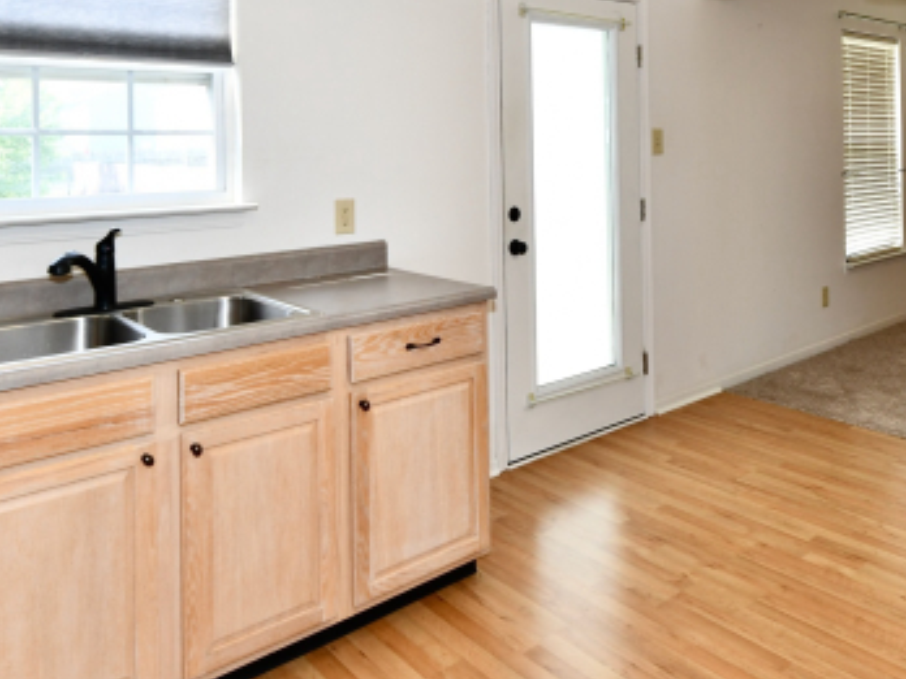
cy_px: 164
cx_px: 466
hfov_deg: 61.6
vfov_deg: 46.4
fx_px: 759
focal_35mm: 29
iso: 640
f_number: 6.3
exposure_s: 1/80
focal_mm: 14
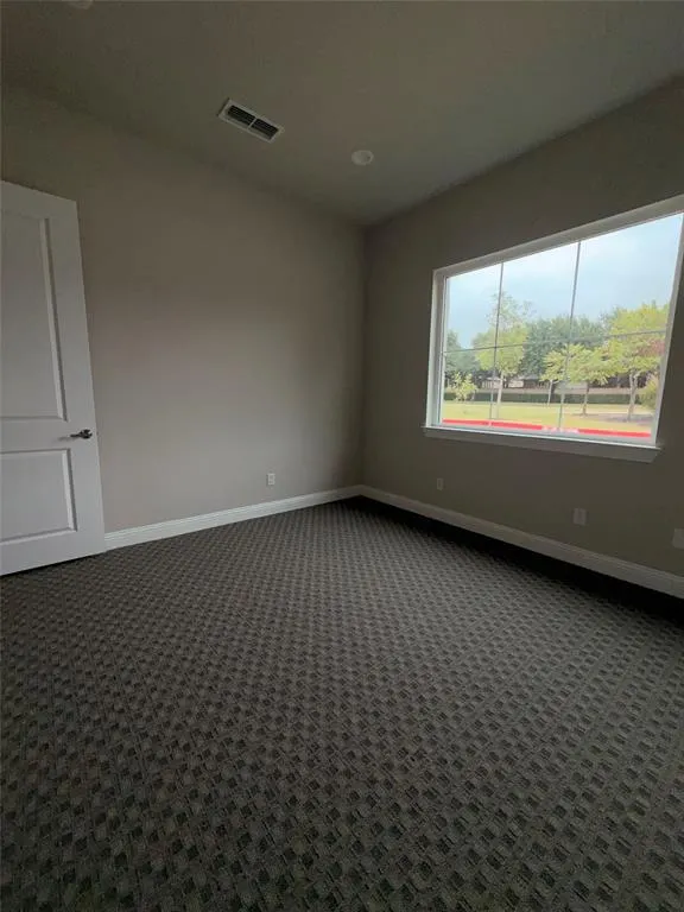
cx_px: 342
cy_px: 456
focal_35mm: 14
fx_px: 369
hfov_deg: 85.7
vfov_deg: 102.1
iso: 50
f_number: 2.2
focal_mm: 2.22
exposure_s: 1/121
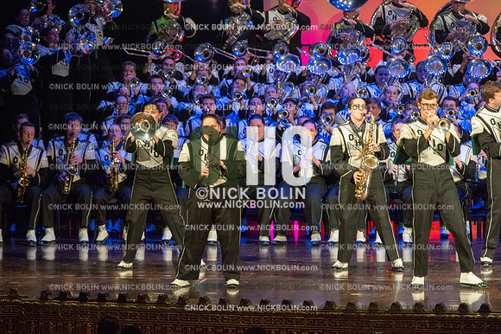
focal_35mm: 230
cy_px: 167
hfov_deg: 9.0
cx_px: 250
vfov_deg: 6.0
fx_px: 3199
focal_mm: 230
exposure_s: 1/250
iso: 8000
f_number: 5.6
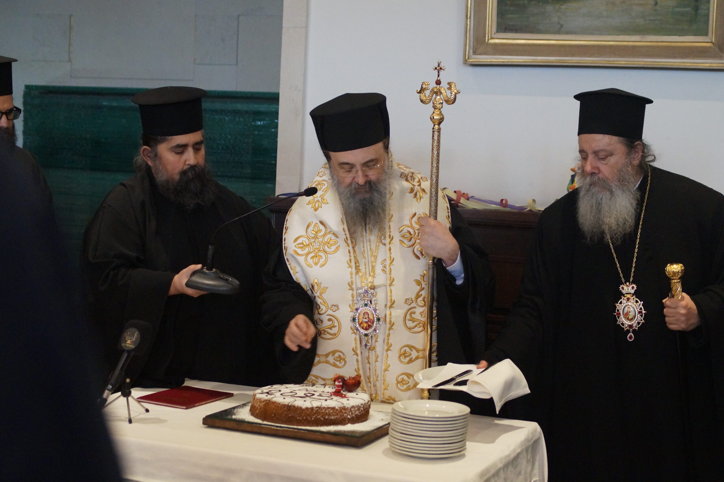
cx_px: 362
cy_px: 241
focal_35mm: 60
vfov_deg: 22.6
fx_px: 1206
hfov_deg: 33.4
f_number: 3.5
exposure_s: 1/100
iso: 3200
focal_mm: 40
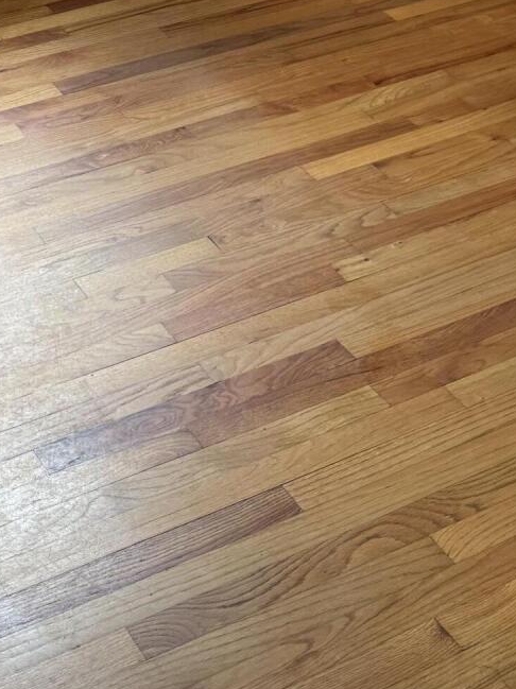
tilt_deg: -11.3
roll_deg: +0.2
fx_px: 1472
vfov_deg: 22.1
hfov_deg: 19.5
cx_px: 53
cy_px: -327
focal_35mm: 74
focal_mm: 6.76
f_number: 1.78
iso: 200
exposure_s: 1/121
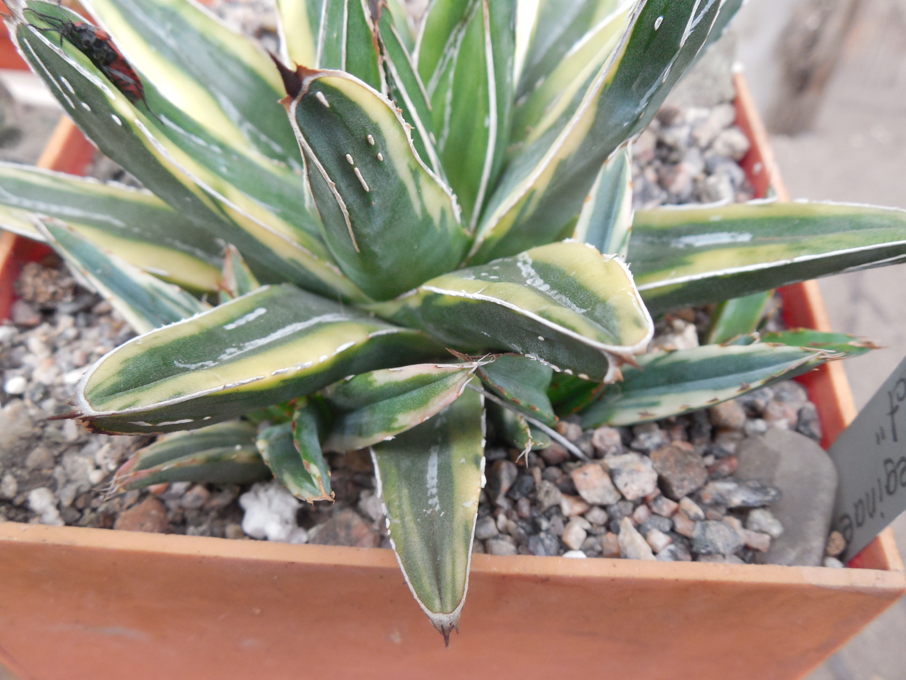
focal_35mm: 31
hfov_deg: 58.4
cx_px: 453
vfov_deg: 45.4
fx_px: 811
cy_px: 340
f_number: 3.6
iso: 180
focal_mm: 5.6
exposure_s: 1/30
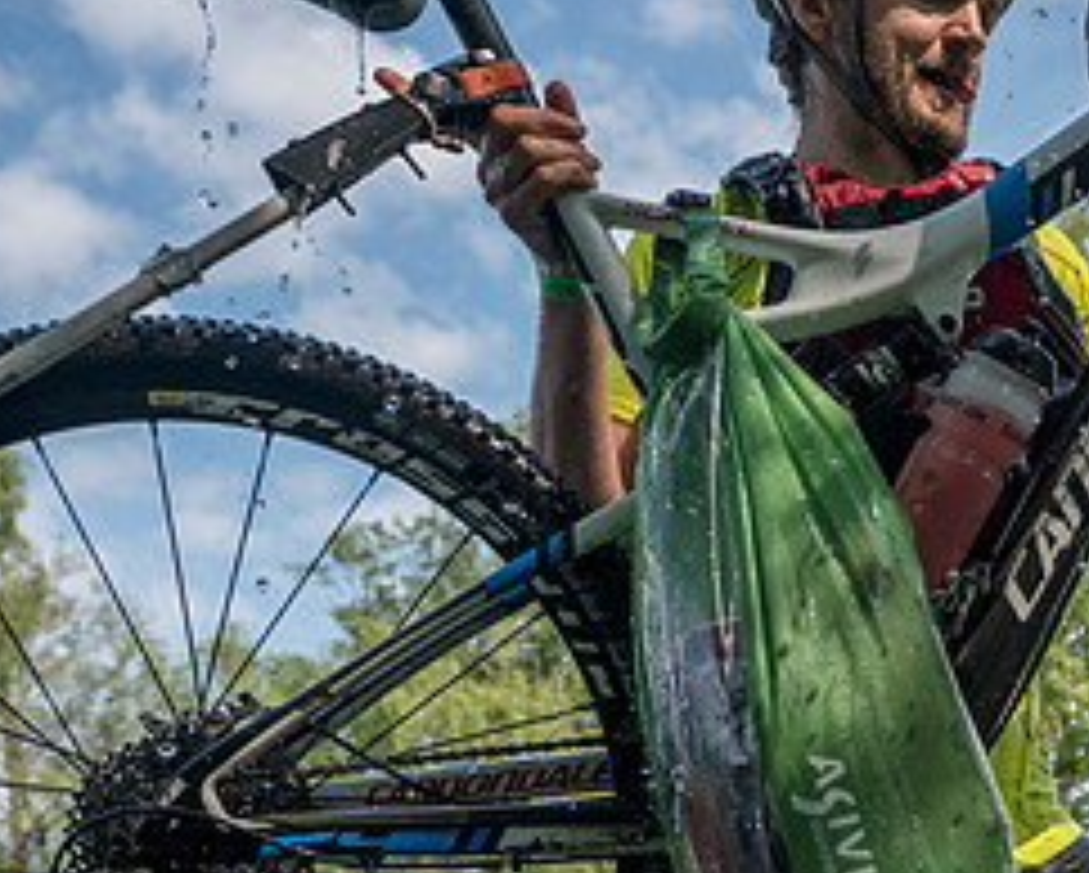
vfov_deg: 23.4
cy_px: 843
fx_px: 2032
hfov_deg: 27.9
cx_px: 1130
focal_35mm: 63
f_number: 4
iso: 400
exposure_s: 1/1600
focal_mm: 28
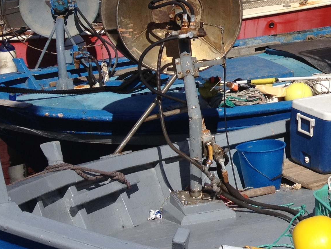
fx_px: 956
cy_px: 8
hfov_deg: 18.1
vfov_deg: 14.6
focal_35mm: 100
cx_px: 447
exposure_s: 1/3247
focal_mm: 4.28
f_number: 2.4
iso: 64
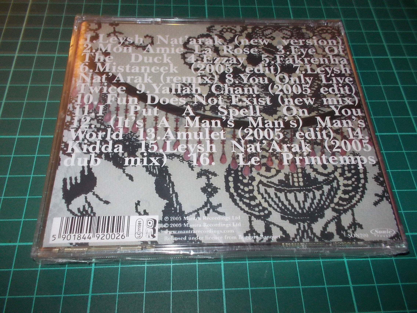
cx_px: 208
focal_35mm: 29
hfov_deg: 61.7
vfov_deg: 48.2
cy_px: 156
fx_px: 349
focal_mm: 4.1
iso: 200
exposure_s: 1/30
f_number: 3.3
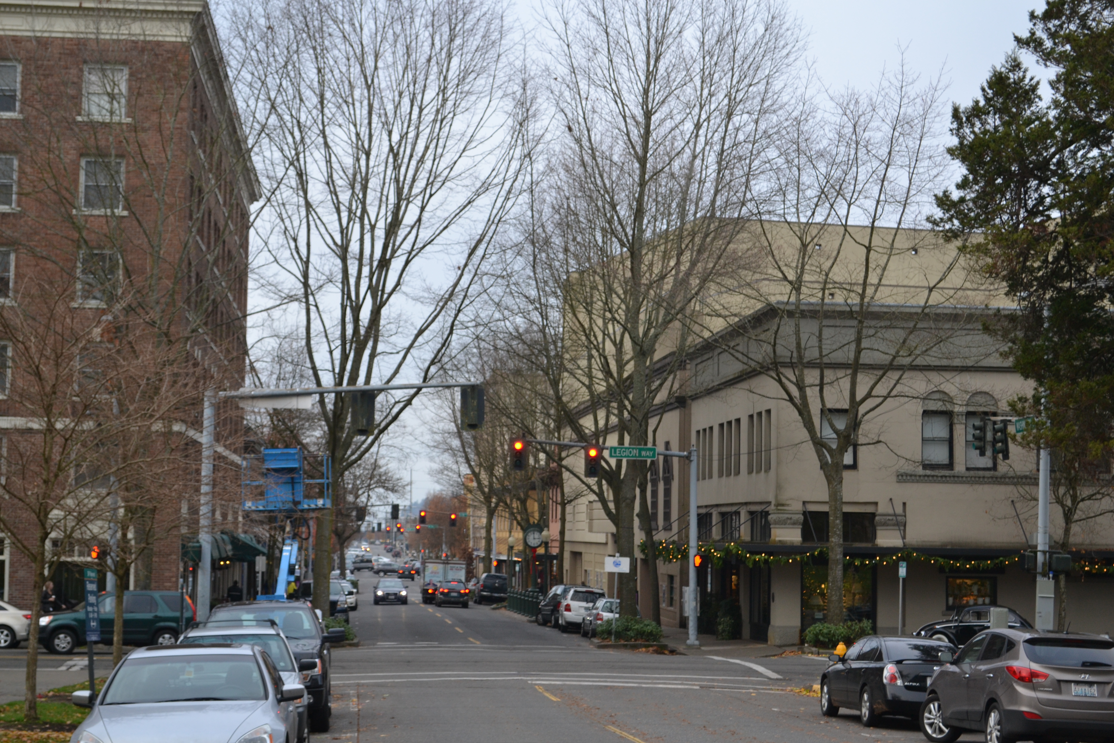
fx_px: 2042
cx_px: 557
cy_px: 372
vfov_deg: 20.6
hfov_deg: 30.5
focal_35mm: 66
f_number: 5.6
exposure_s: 1/125
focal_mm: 44
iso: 320
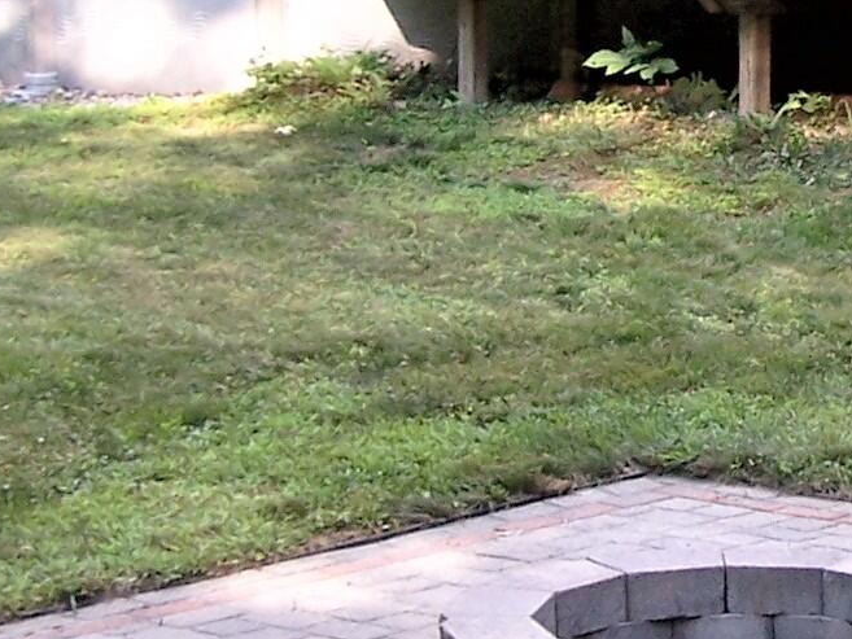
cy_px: 172
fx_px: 3668
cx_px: 953
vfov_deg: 9.9
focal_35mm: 149
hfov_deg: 13.0
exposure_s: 1/125
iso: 80
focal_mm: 6.3
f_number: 2.8
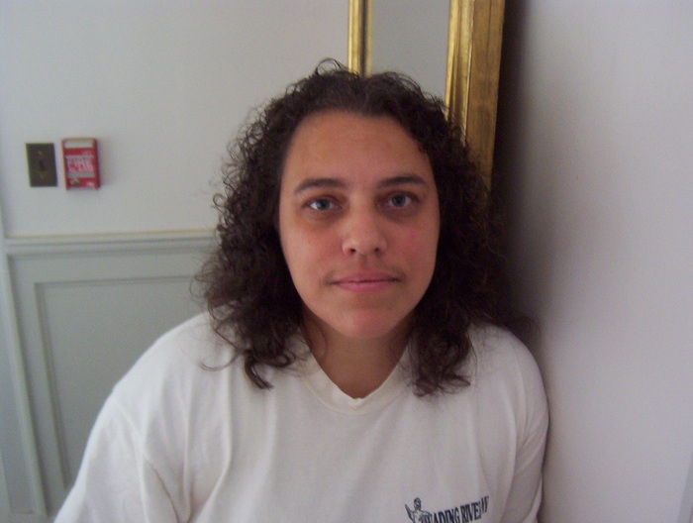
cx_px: 346
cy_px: 262
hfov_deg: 51.3
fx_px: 722
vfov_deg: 39.8
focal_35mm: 36
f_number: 2.76
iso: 200
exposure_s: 1/8
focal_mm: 5.54
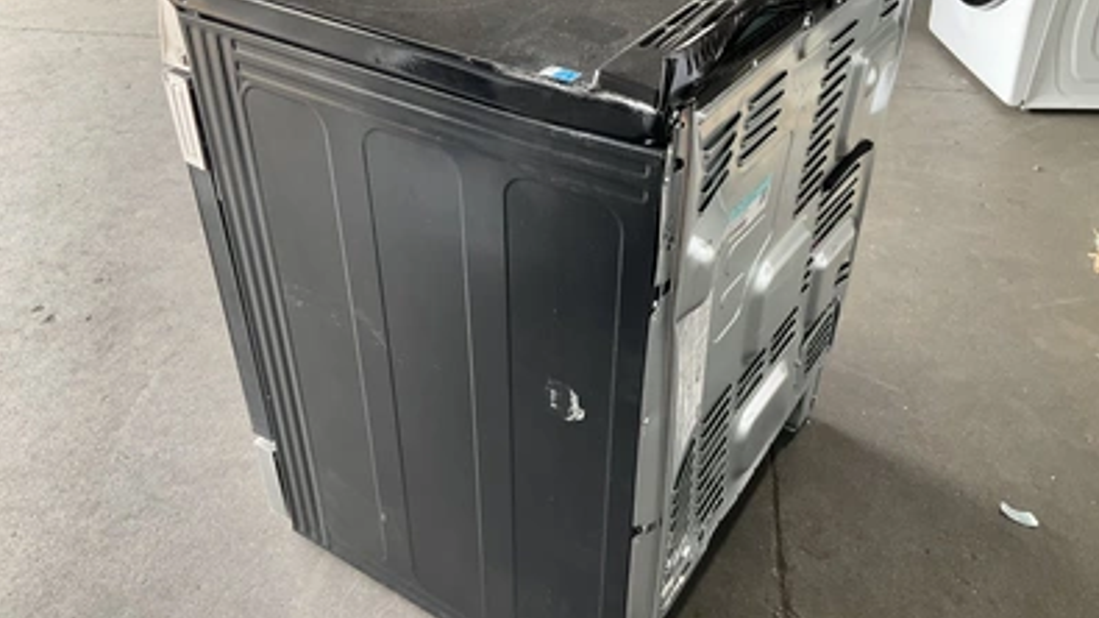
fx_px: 932
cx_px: 554
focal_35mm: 32
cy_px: 256
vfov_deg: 36.6
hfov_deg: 61.0
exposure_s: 1/122
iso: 64
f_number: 1.8
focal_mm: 3
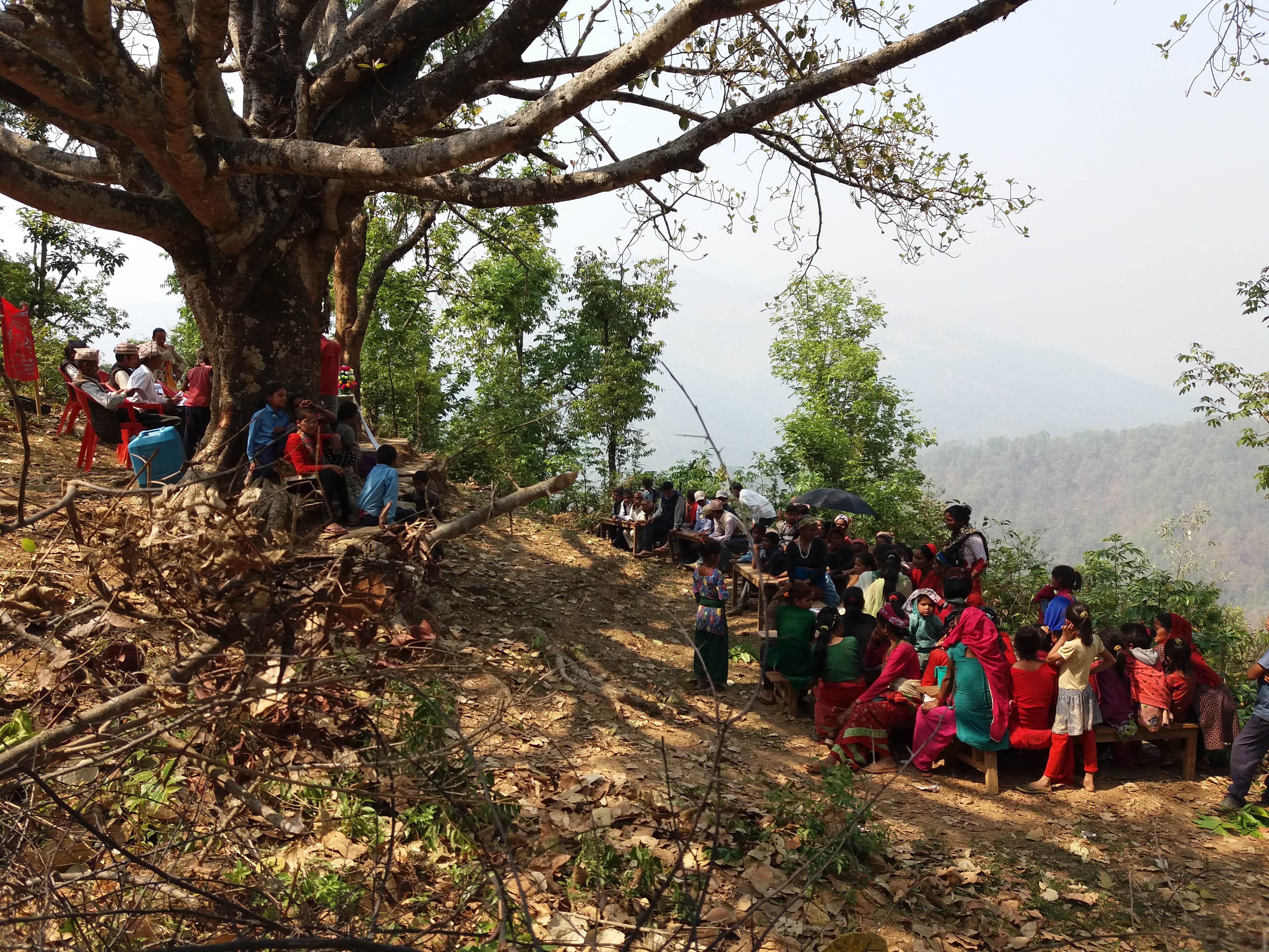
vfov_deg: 49.7
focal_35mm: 28
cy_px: 476
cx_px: 634
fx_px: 1026
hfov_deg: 63.4
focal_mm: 3.7
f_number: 1.9
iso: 64
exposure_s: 1/762
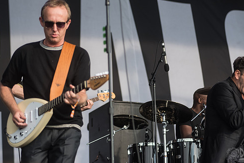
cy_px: 56
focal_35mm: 147
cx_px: 143
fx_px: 996
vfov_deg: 9.3
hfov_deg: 14.0
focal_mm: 110
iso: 250
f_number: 3.5
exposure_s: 1/1600
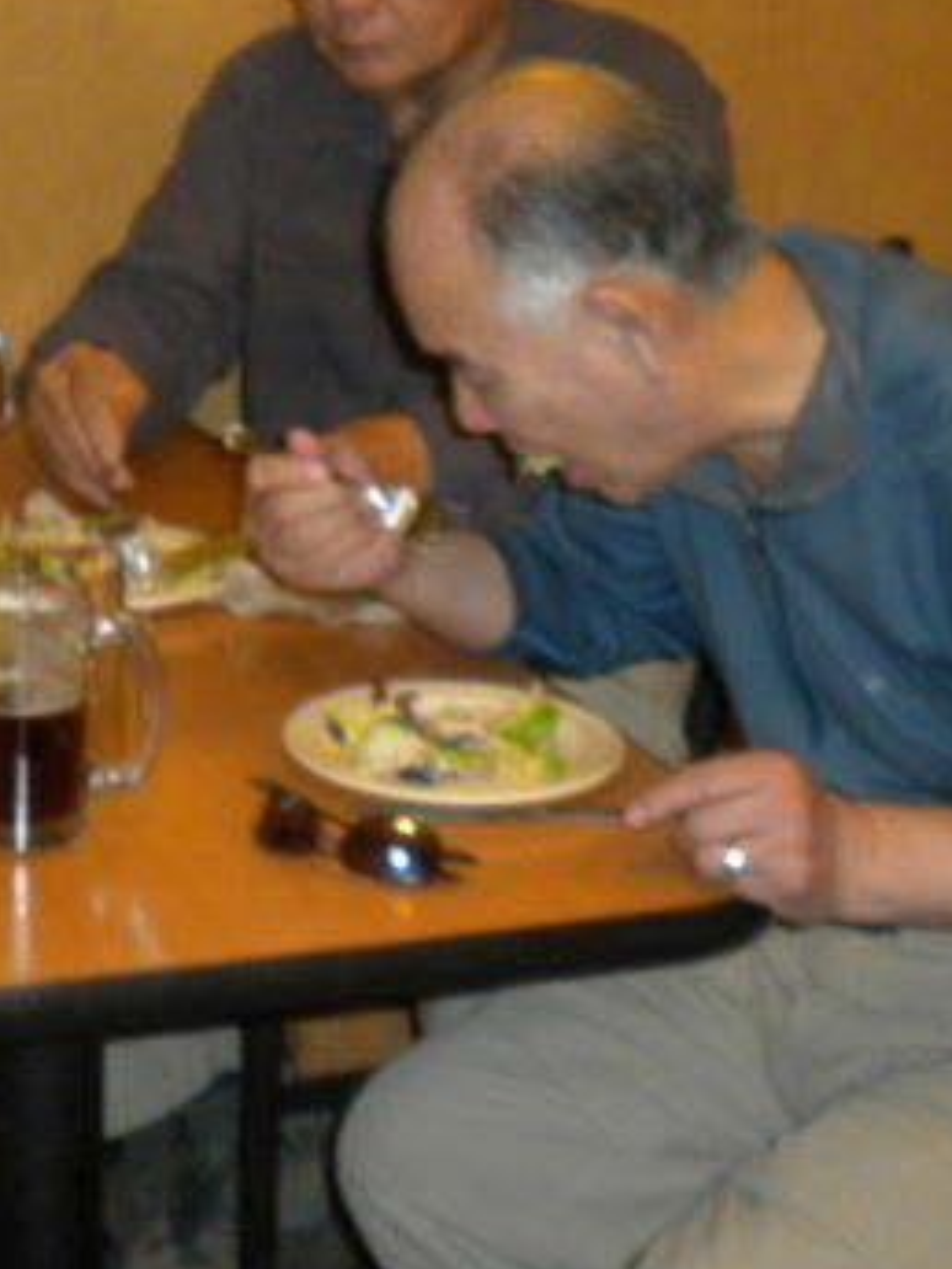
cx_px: 7
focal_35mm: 84
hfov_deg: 17.2
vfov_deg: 23.0
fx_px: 3080
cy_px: 293
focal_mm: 6.6
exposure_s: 1/30
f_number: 3.5
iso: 200
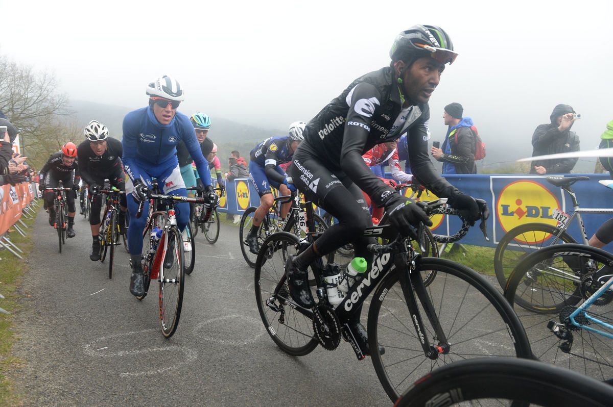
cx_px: 306
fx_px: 408
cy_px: 204
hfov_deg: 73.8
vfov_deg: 53.1
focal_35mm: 24
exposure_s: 1/800
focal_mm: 24
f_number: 6.3
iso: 1250
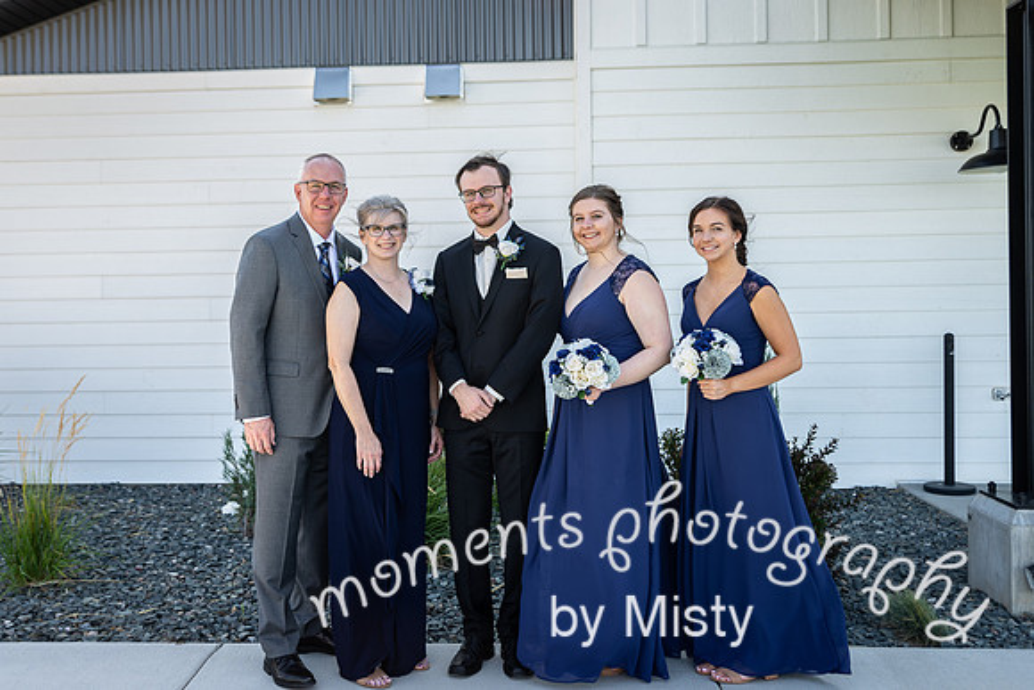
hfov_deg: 53.1
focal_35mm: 36
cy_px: 318
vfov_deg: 36.9
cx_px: 480
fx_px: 1033
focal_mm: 32
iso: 125
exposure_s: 1/160
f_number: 3.2
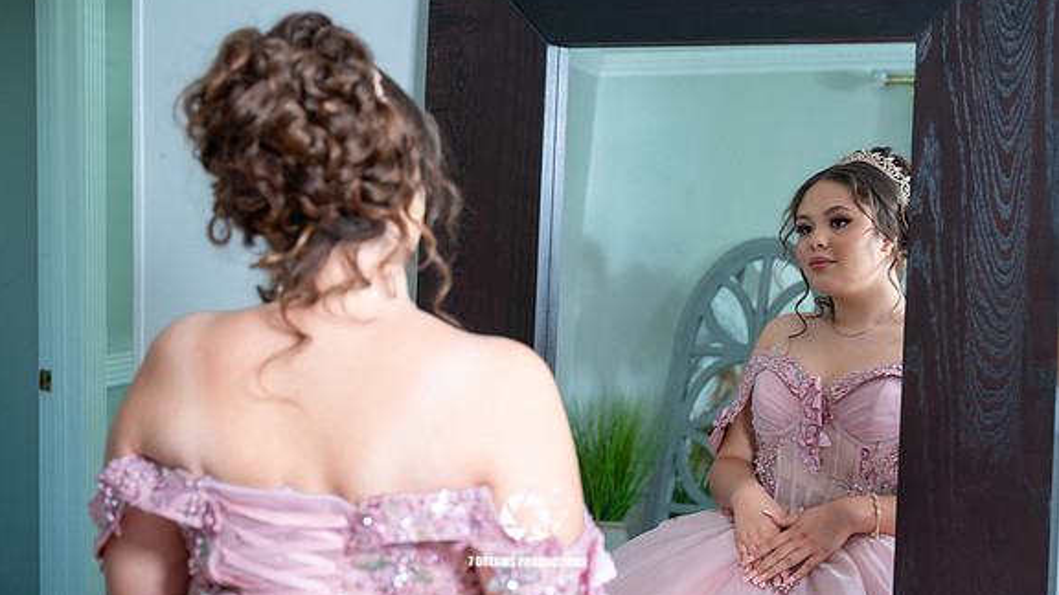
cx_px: 538
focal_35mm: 67
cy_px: 270
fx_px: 1881
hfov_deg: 31.4
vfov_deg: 18.0
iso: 2000
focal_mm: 60
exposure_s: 1/60
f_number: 4
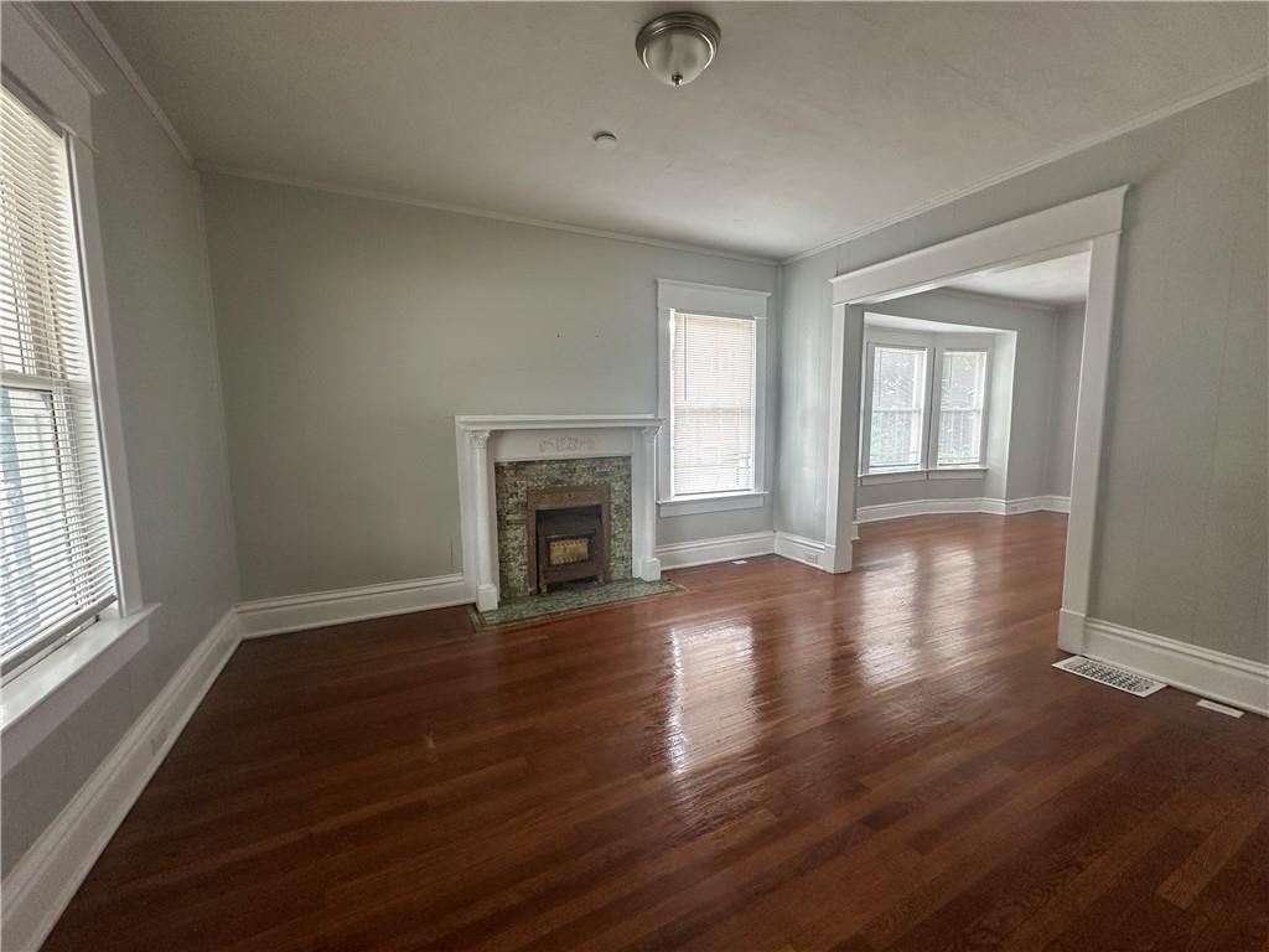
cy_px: 476
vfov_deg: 85.7
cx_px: 634
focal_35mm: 14
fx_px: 513
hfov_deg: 102.1
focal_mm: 2.22
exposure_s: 1/99
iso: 160
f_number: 2.2
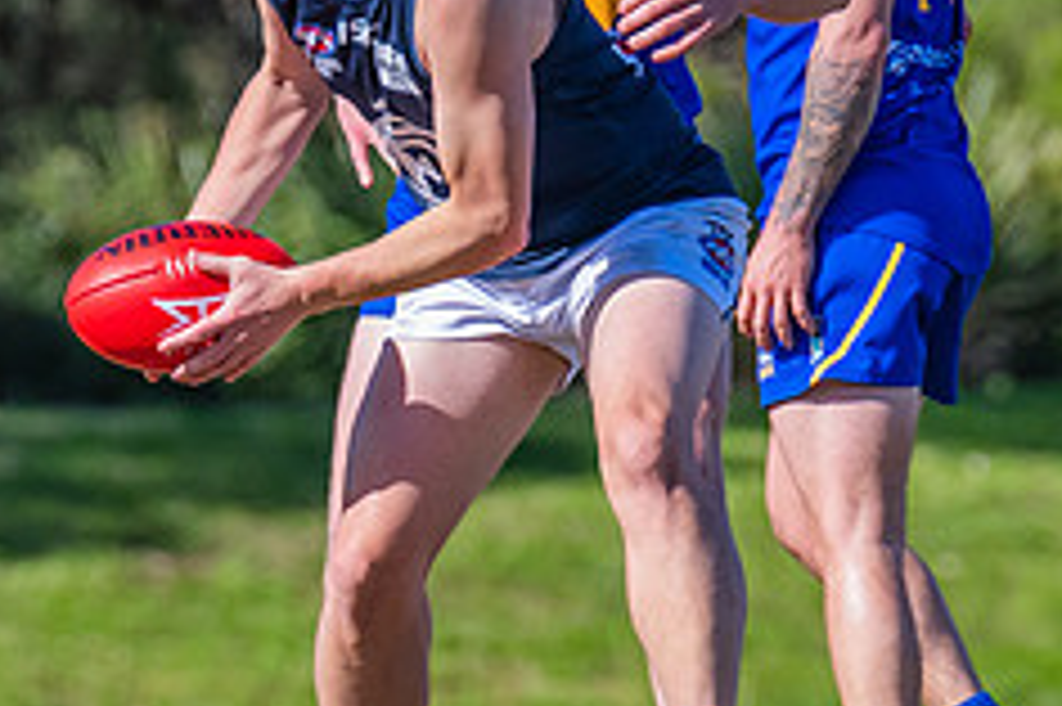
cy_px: 218
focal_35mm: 1371
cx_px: 275
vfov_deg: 1.0
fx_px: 40415
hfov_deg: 1.5
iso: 800
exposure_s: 1/2000
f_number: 7.1
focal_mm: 360
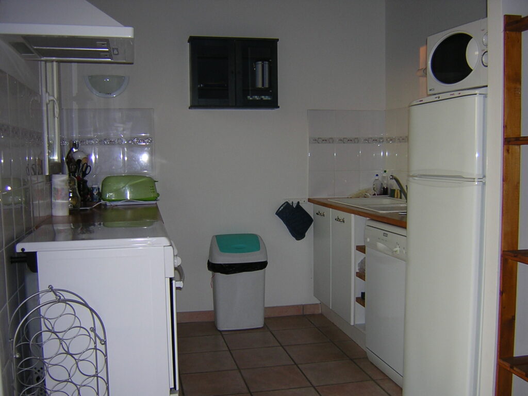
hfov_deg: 51.4
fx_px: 549
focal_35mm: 36
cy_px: 198
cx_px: 264
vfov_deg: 39.7
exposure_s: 1/60.1
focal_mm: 4.7
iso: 100
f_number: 2.6
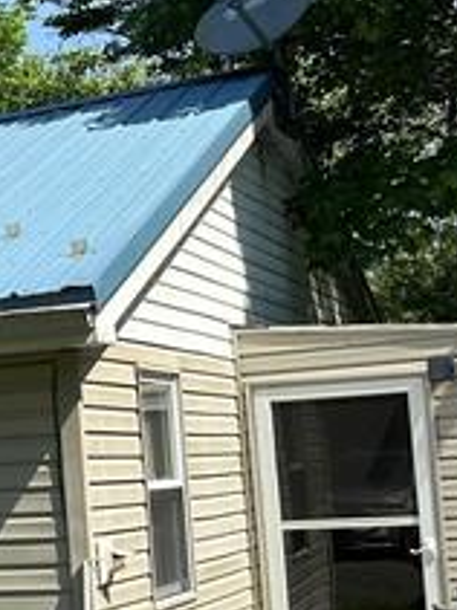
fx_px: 1709
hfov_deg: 13.2
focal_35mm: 97
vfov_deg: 20.2
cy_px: 393
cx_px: -441
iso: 80
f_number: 1.78
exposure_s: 1/3058
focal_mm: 6.86
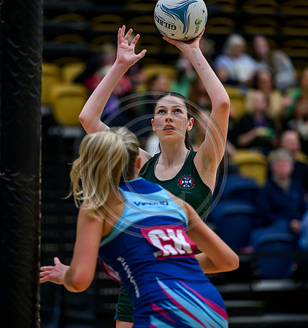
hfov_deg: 6.4
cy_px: 164
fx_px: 2737
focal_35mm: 263
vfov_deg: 6.9
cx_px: 169
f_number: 3.2
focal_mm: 200
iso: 3200
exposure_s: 1/1000
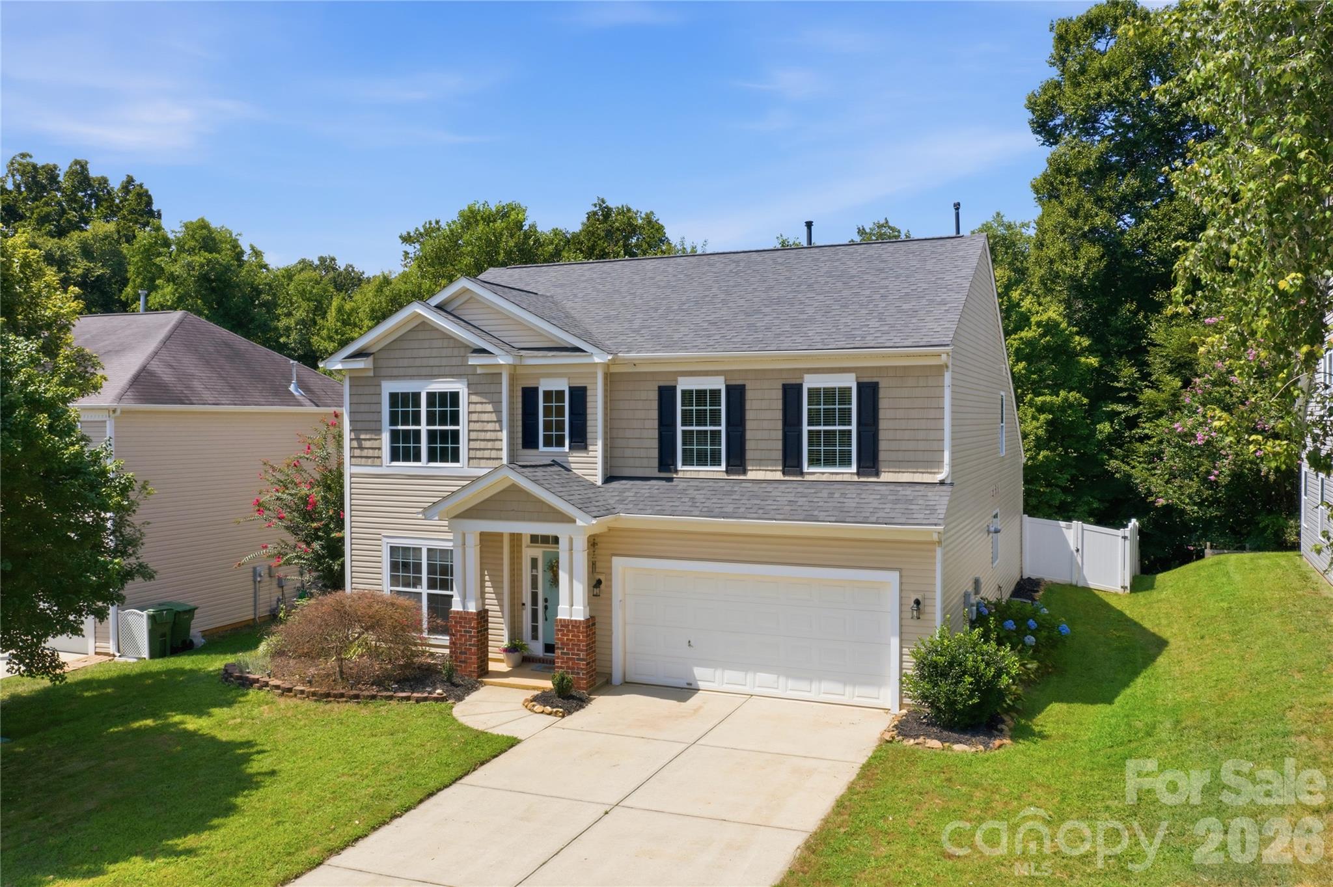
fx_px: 1036
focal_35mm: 28
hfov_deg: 65.5
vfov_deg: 46.4
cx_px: 666
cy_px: 444
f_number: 8
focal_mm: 10.3
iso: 100
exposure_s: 1/320
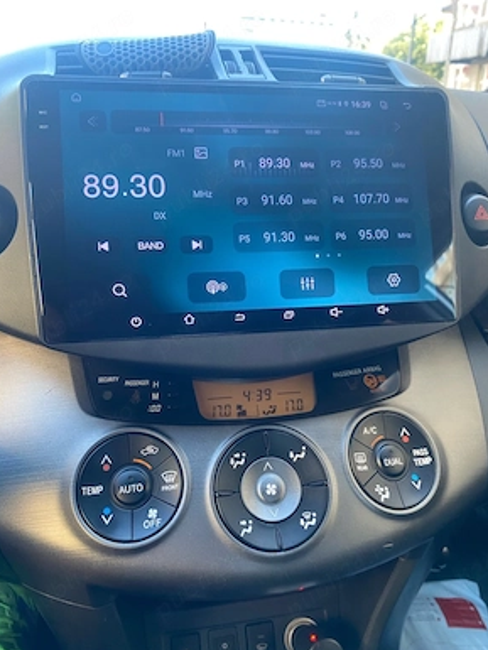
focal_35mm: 27
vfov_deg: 65.3
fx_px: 507
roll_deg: +0.4
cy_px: 334
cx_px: 243
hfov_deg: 51.4
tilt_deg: -21.9
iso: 125
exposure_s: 1/66
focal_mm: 4.25
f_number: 1.8
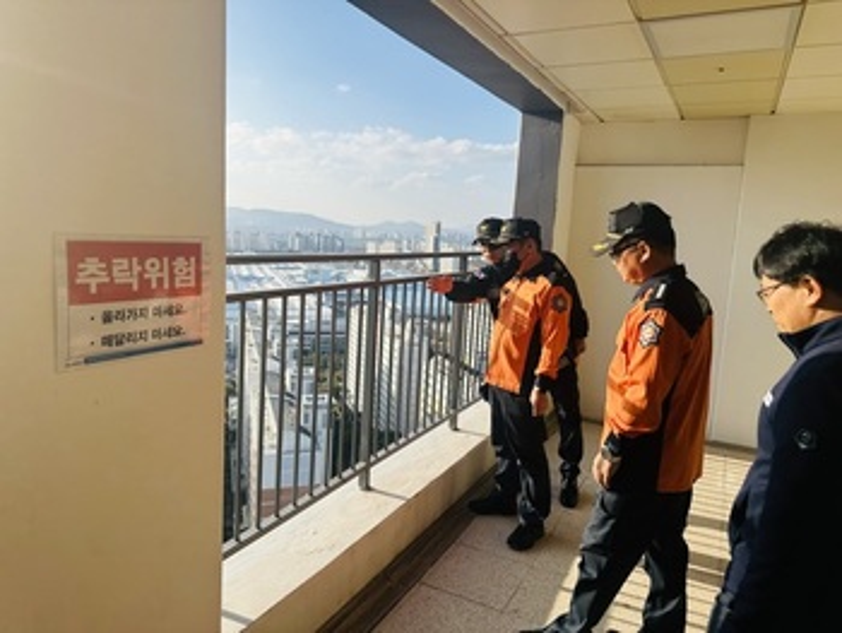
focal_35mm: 24
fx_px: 584
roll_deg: -3.4
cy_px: 316
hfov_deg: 71.6
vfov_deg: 56.9
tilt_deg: -6.9
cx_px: 421
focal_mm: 6.86
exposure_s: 1/3058
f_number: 1.78
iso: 80
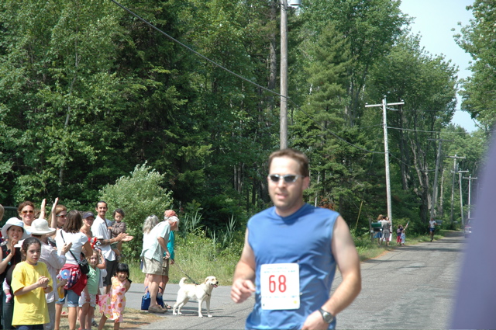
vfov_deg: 14.7
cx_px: 248
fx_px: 1280
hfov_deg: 21.9
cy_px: 165
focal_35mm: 93
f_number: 5
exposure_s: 1/500
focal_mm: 62
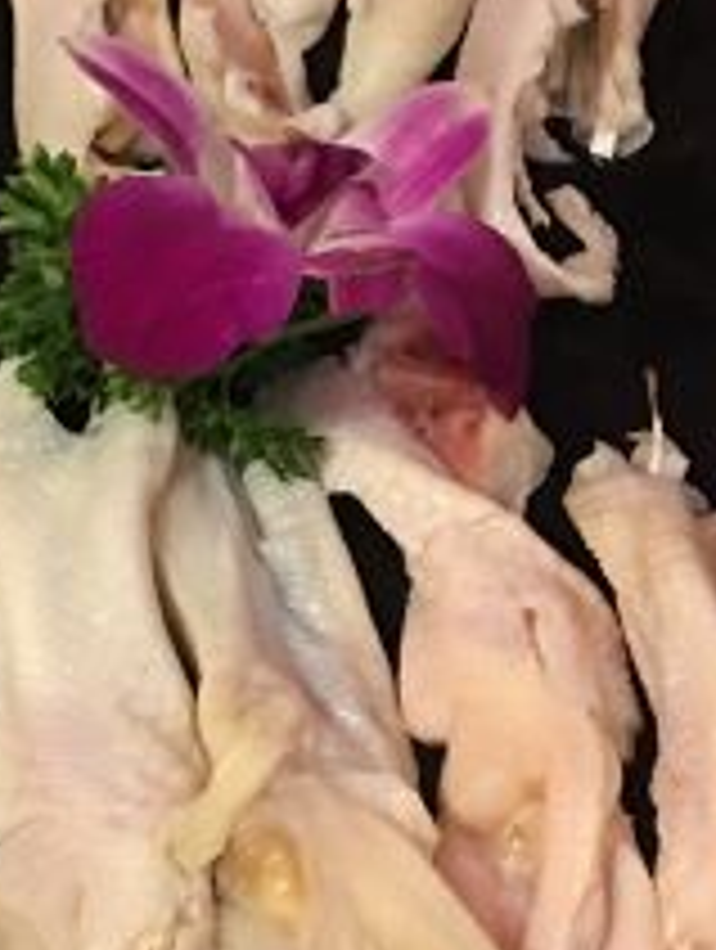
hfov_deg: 15.4
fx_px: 2640
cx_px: 390
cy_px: 455
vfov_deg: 20.4
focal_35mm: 96
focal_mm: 4.15
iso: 100
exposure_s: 1/8
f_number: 2.2
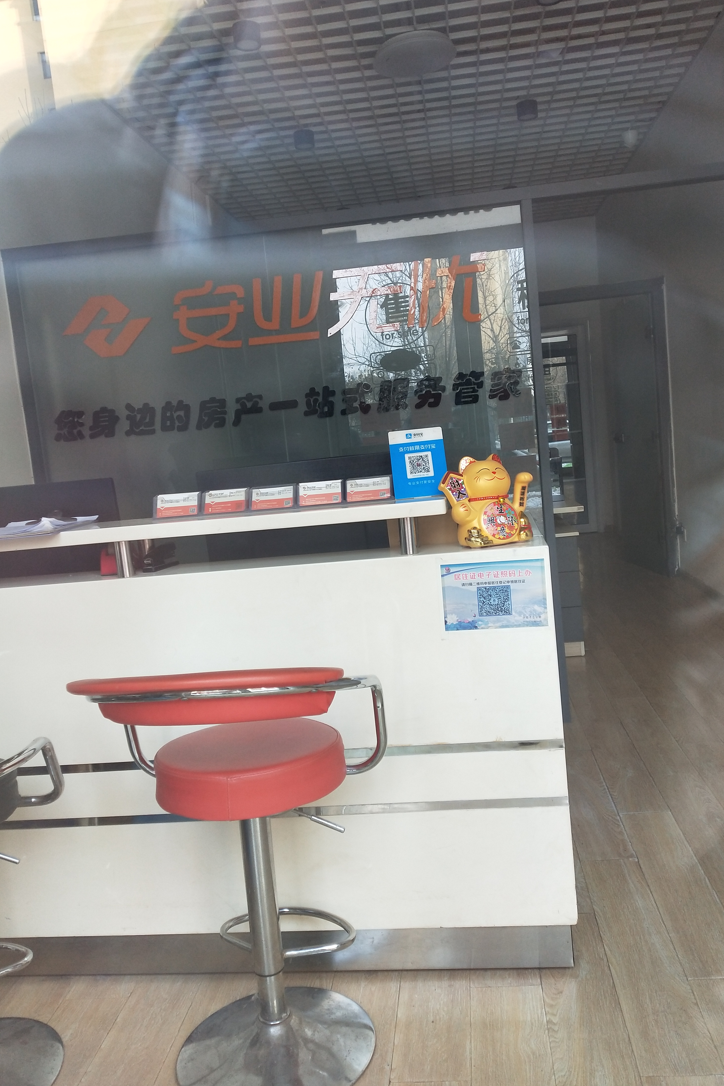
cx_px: 385
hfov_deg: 51.2
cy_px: 539
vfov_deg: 71.5
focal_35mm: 25
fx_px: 754
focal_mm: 3.99
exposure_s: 1/50
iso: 37
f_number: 1.7
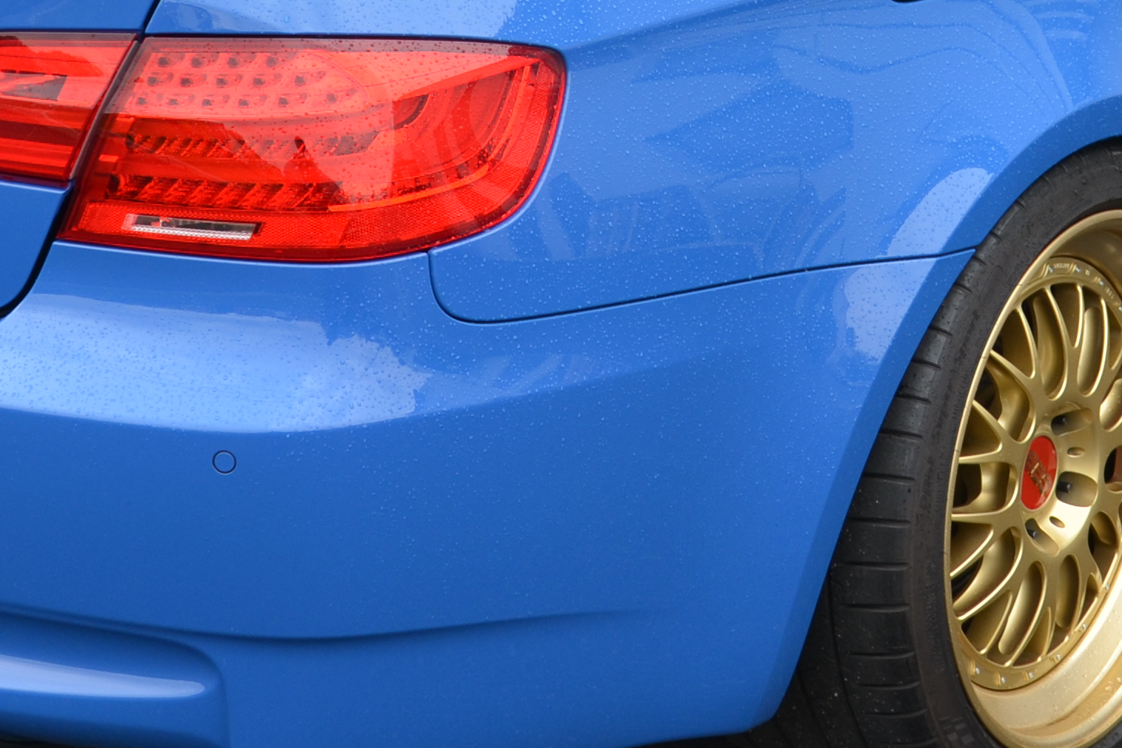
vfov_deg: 11.0
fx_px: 3791
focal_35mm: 122
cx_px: 898
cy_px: -195
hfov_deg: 16.7
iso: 200
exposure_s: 1/125
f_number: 5.6
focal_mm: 25
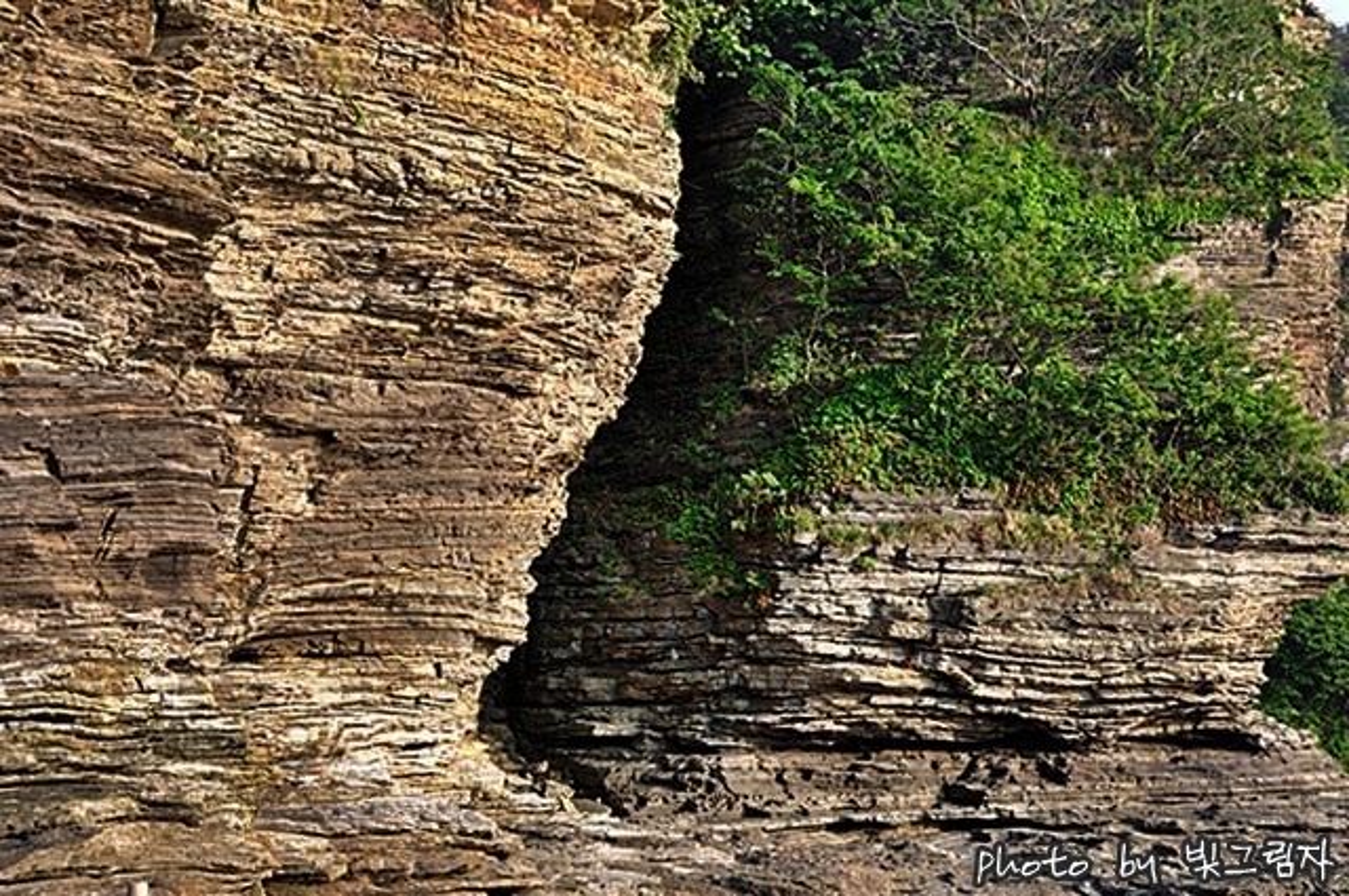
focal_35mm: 54
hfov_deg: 36.9
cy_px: 448
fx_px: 2021
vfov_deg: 25.0
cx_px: 674
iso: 200
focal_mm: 36
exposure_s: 1/100
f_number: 10
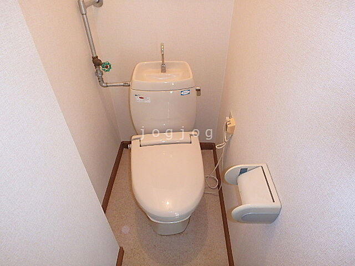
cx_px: 178
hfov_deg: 79.0
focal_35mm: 21
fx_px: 215
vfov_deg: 63.4
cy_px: 133
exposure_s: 1/30
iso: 400
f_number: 3.5
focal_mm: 3.7
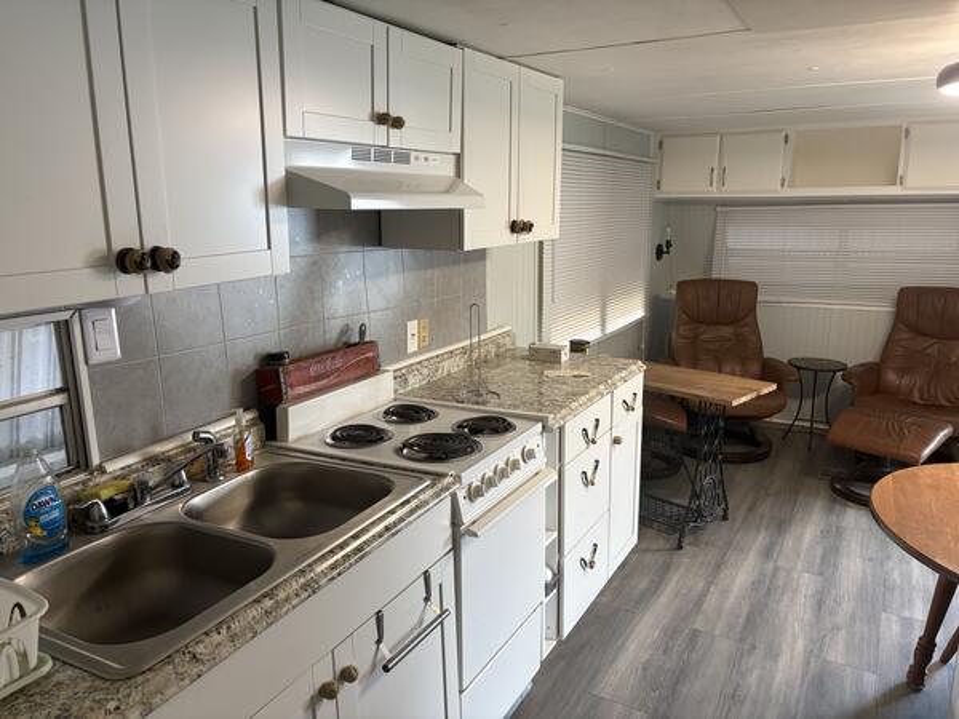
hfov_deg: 67.3
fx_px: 720
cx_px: 480
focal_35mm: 26
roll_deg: +0.7
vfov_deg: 53.1
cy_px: 360
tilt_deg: -12.3
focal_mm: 5.96
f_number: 1.6
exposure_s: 1/60
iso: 160
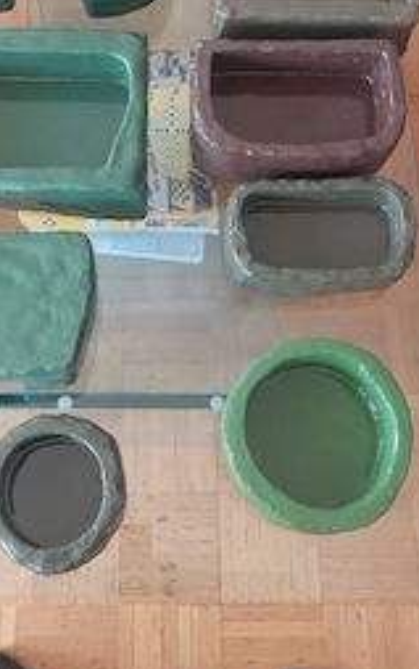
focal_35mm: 40
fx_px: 730
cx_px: 137
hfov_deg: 31.8
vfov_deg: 47.7
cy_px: 182
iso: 125
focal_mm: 5.23
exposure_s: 1/50
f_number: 1.8
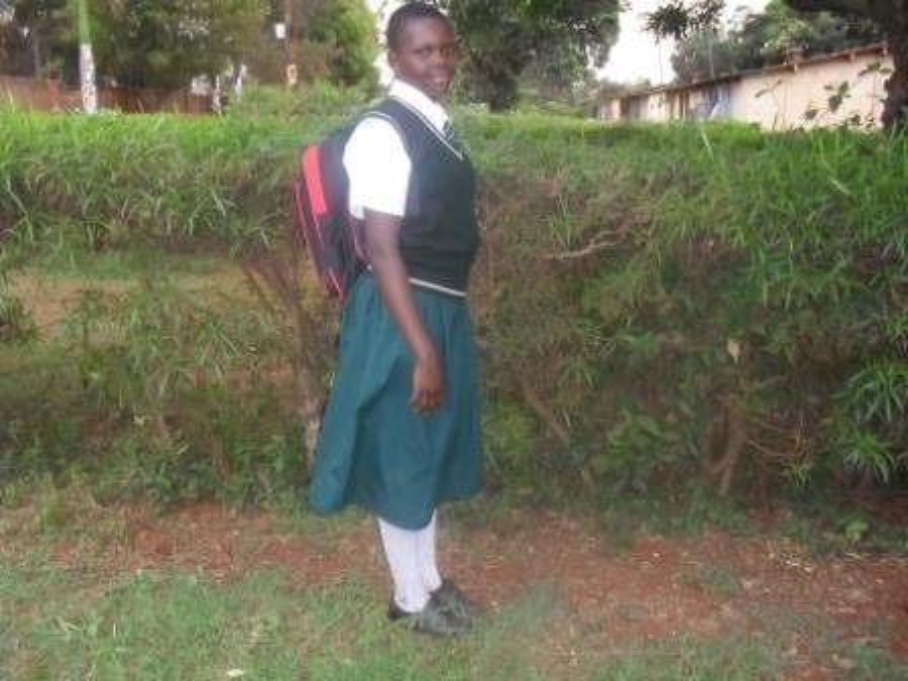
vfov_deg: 40.7
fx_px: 918
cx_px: 454
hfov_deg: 52.6
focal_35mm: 35
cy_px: 340
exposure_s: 1/45
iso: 240
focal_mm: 6.3
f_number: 3.2
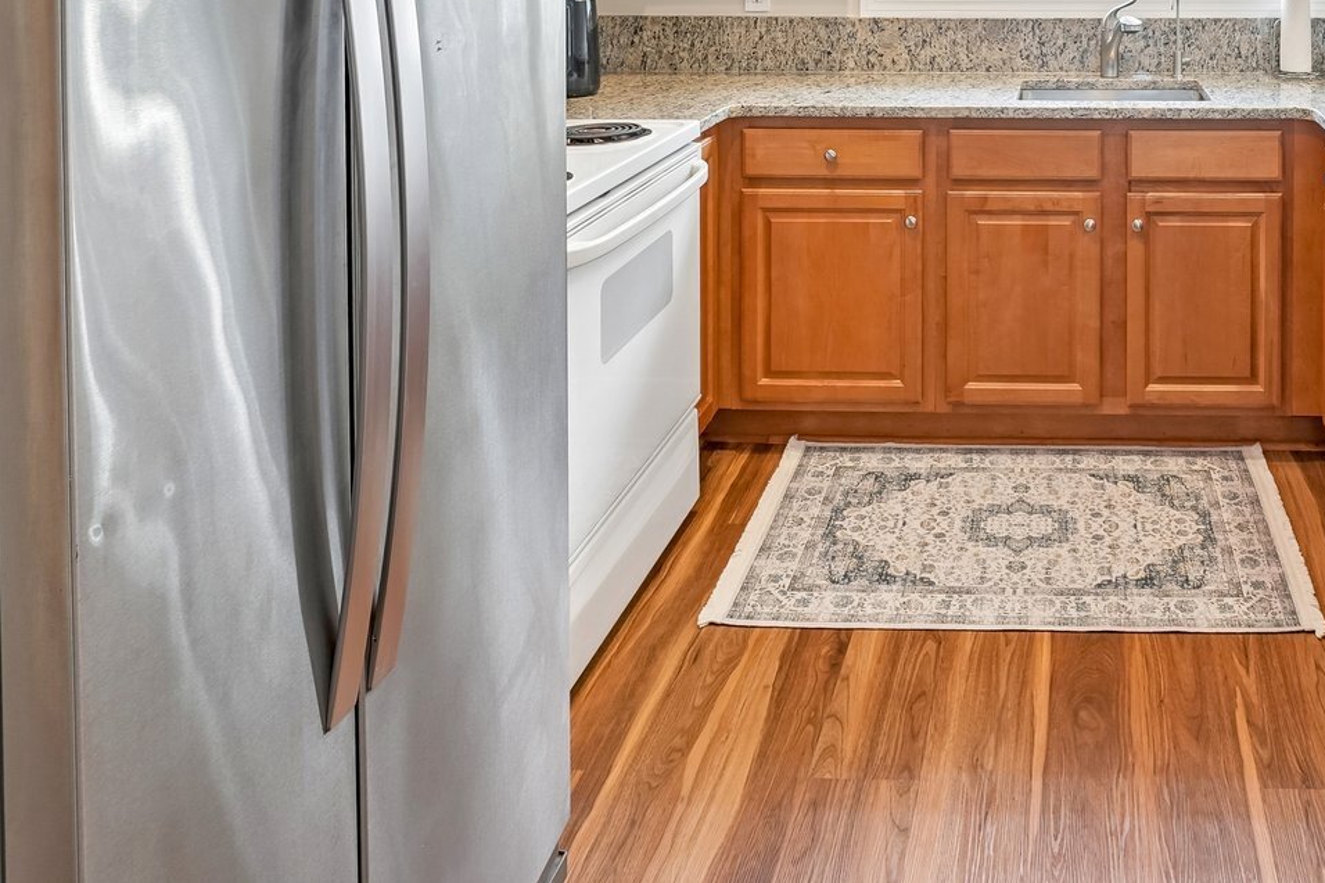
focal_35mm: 30
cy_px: -62
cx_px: 1063
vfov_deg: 37.4
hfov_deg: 57.3
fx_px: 1104
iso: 320
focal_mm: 14
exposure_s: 1/13
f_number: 8
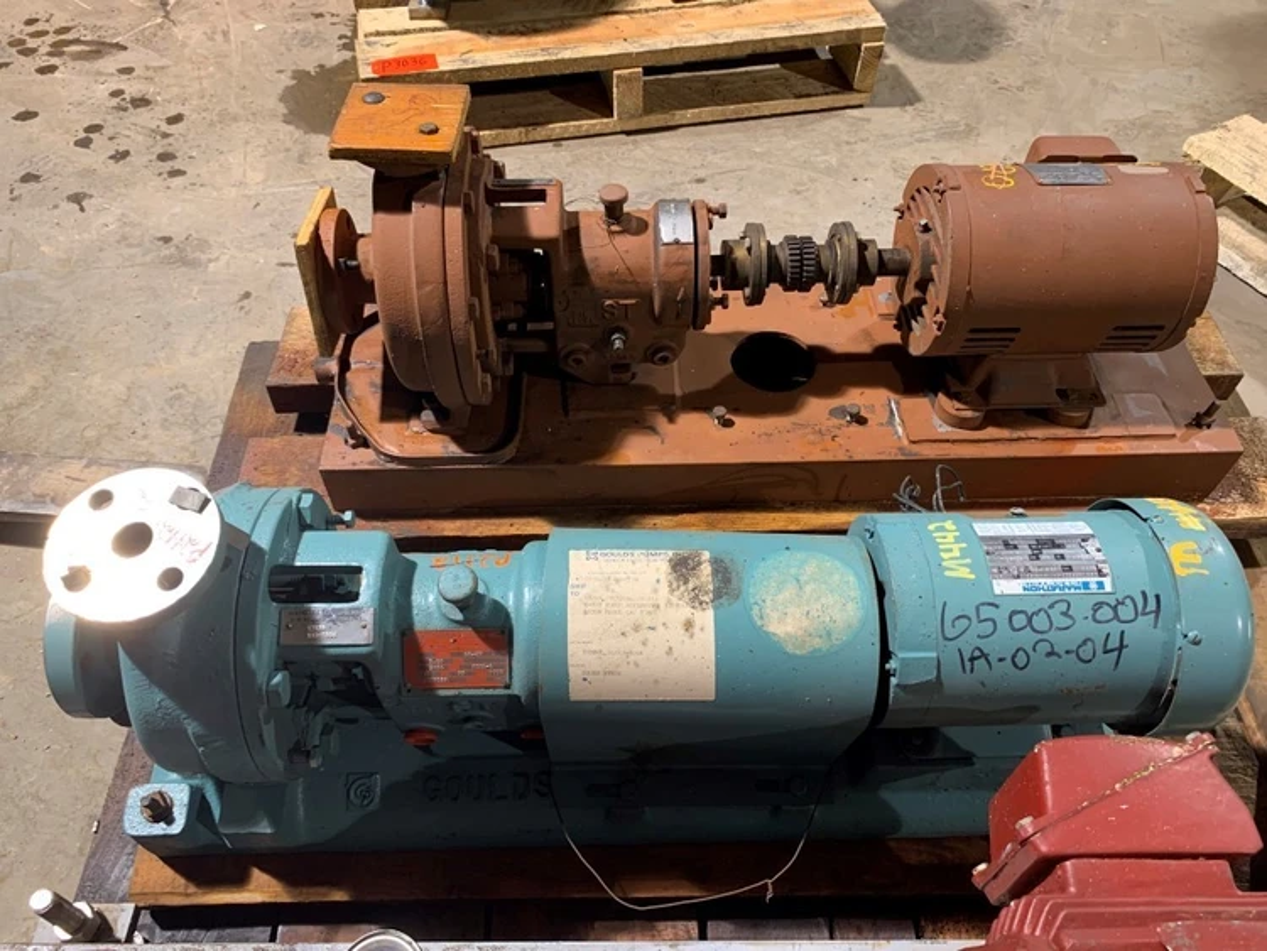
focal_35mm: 26
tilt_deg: -50.6
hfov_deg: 67.3
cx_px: 634
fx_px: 952
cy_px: 476
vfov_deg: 53.1
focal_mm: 4.25
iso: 100
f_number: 1.8
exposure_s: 1/60
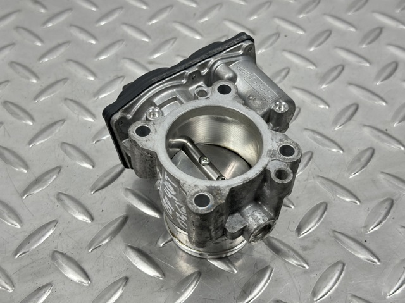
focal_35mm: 48
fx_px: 561
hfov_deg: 39.7
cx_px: 202
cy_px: 152
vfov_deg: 30.2
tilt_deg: -48.9
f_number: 1.78
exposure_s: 1/100
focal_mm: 6.86
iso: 80
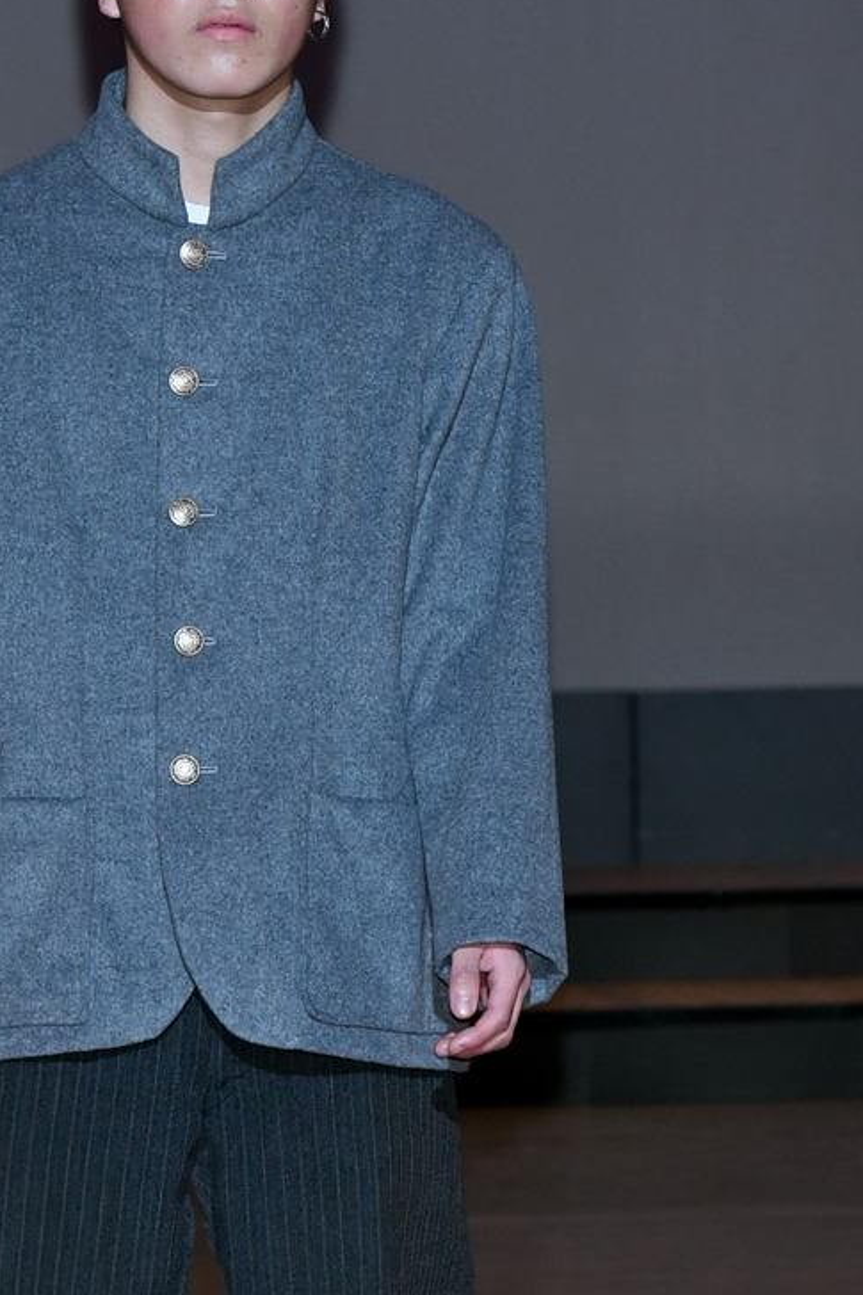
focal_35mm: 459
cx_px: 181
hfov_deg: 3.0
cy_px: 756
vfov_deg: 4.5
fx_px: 16511
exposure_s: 1/250
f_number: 5.6
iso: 800
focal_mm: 116
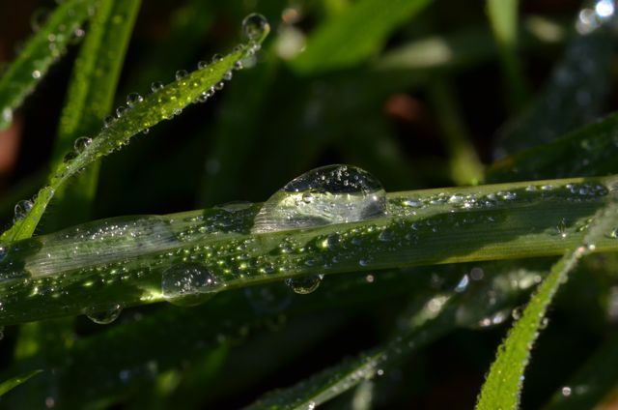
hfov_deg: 13.1
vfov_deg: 8.7
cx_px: 309
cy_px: 205
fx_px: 2698
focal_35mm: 158
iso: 640
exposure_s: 1/160
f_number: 20
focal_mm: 105
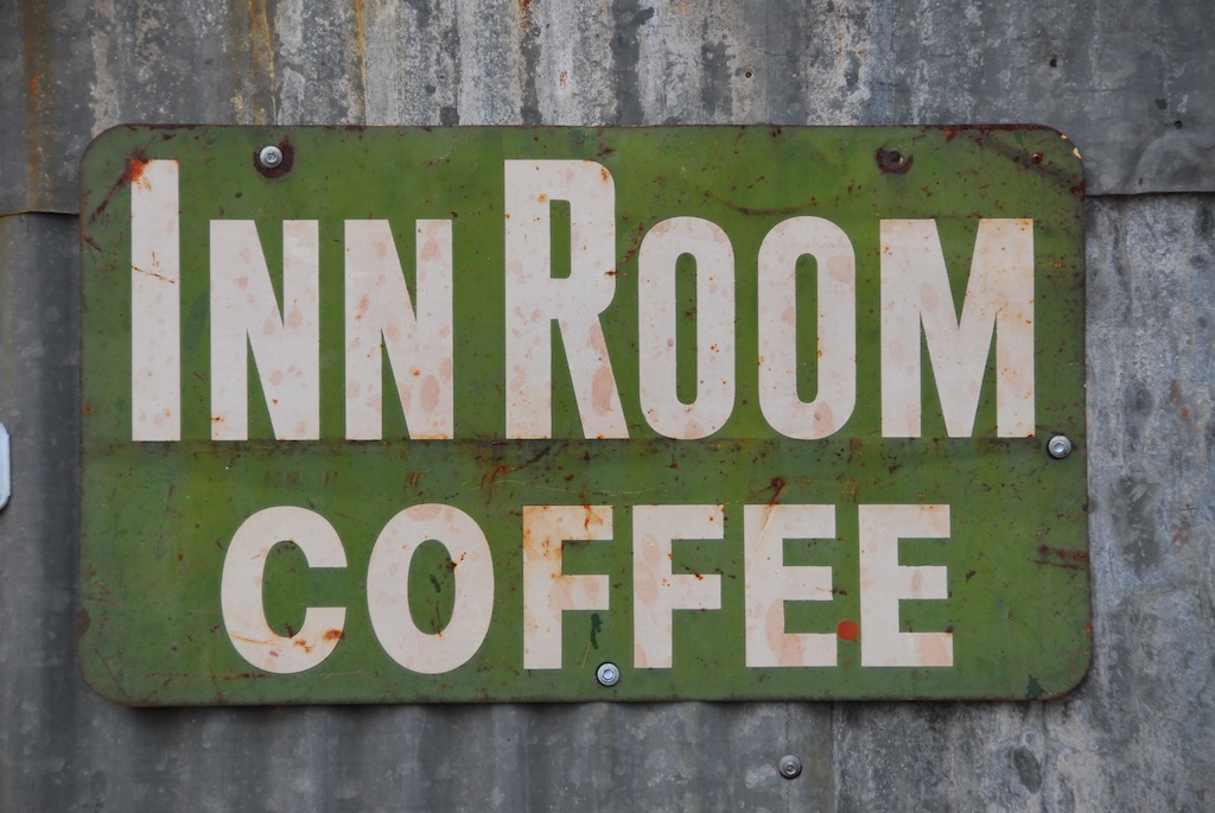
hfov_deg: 13.0
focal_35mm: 158
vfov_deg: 8.7
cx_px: 608
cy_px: 406
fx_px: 5321
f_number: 6.3
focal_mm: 105
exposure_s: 1/160
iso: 200
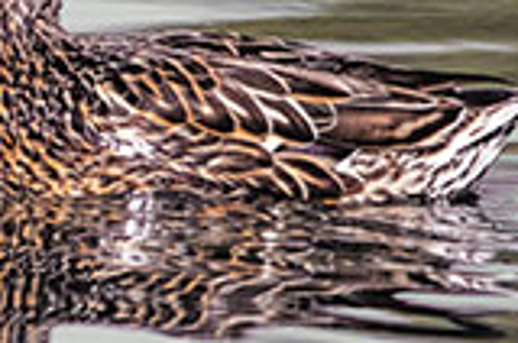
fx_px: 42721
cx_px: -49
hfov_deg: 0.7
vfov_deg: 0.5
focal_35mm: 2975
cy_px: 118
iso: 2000
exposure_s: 1/3200
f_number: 12
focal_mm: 950
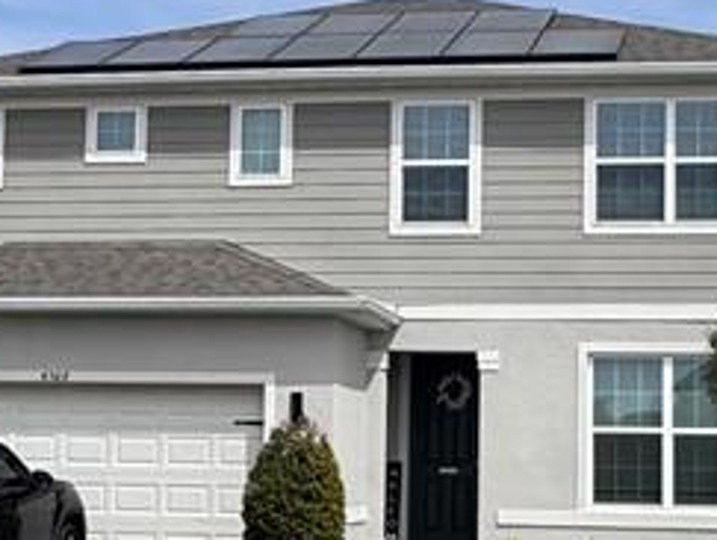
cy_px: 310
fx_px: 1908
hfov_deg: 21.3
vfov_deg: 16.1
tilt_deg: +4.9
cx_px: 428
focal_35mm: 92
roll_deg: -1.3
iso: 50
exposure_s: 1/1709
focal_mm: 2.22
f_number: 2.2
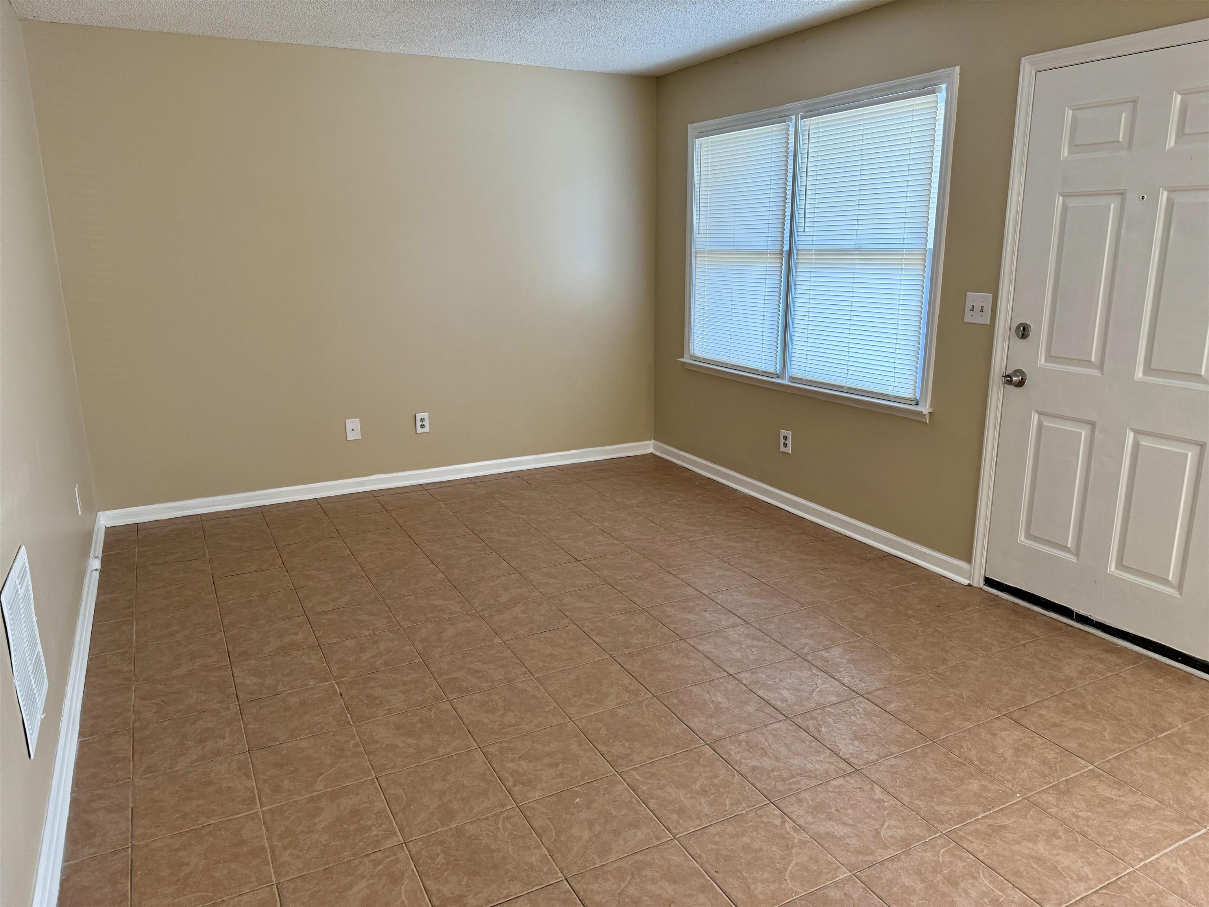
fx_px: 838
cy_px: 454
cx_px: 604
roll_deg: +0.8
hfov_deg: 71.6
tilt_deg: -12.9
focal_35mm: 24
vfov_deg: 56.8
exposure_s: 1/120
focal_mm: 6.76
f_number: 1.78
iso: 200
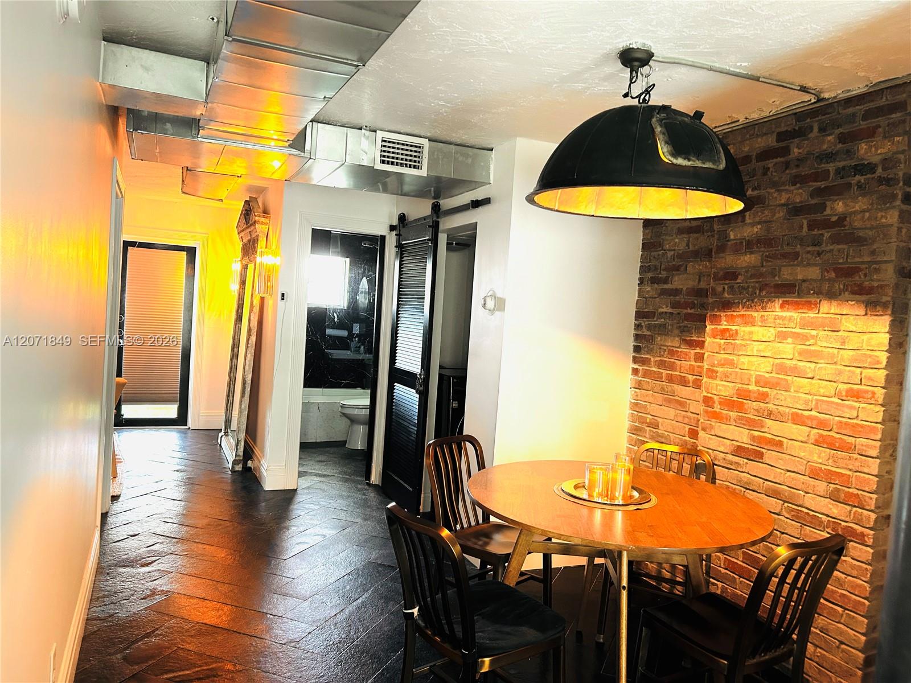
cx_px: 456
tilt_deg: -2.2
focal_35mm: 26
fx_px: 684
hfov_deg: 67.3
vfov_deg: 53.1
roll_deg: -3.2
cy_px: 342
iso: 250
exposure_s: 1/60
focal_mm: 5.7
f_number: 1.5
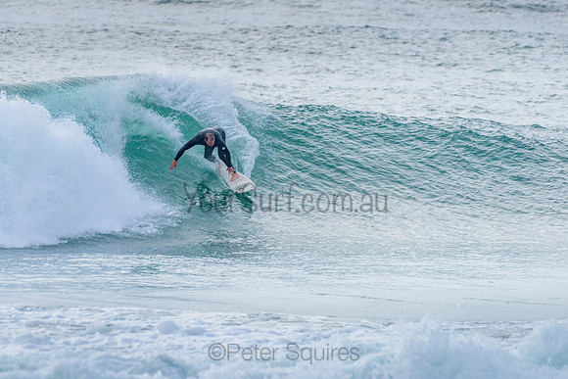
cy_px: 156
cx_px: 220
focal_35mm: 612
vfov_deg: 2.2
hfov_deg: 3.4
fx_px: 9662
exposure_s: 1/2000
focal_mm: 500
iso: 500
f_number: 5.6
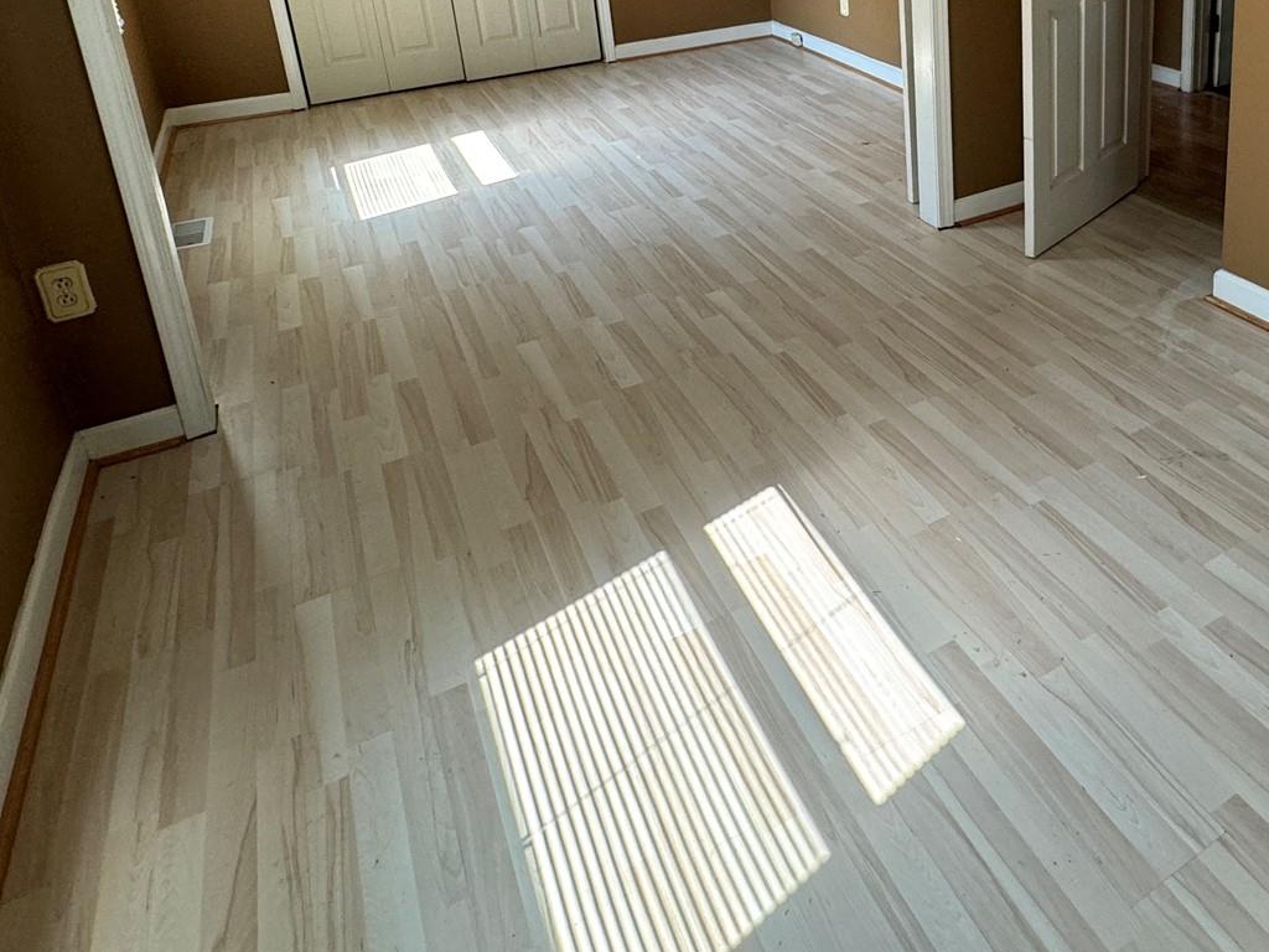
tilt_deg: -15.9
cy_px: 107
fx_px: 1026
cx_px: 932
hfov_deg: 60.4
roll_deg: +2.4
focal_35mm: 28
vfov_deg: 45.4
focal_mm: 2.22
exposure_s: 1/99
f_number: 2.2
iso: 160
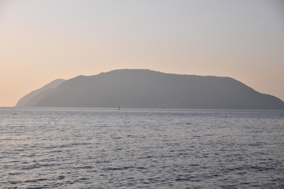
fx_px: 520
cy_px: 94
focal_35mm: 66
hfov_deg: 30.5
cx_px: 142
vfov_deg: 20.6
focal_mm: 44
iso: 320
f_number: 4.5
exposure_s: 1/5000
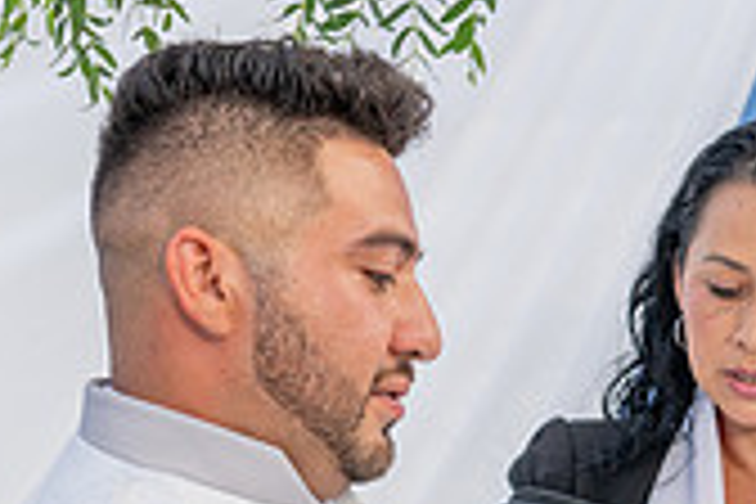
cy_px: 744
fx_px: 4263
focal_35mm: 203
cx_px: 790
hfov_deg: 10.0
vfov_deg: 6.7
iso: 200
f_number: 6.3
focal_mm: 55
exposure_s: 1/125
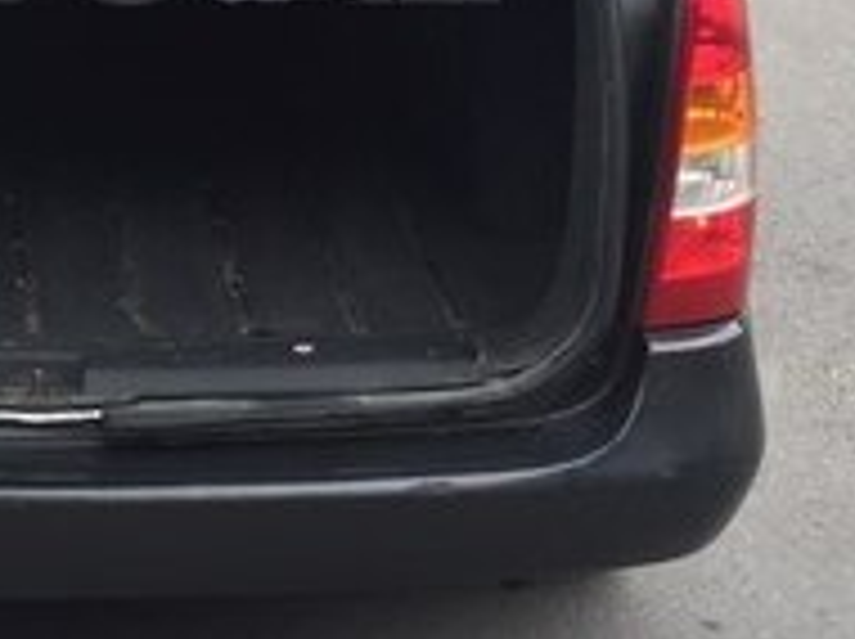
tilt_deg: -9.0
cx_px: 40
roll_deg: -0.4
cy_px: -65
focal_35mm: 101
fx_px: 2492
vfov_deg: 14.3
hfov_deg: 19.0
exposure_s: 1/110
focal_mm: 4.15
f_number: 2.2
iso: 32
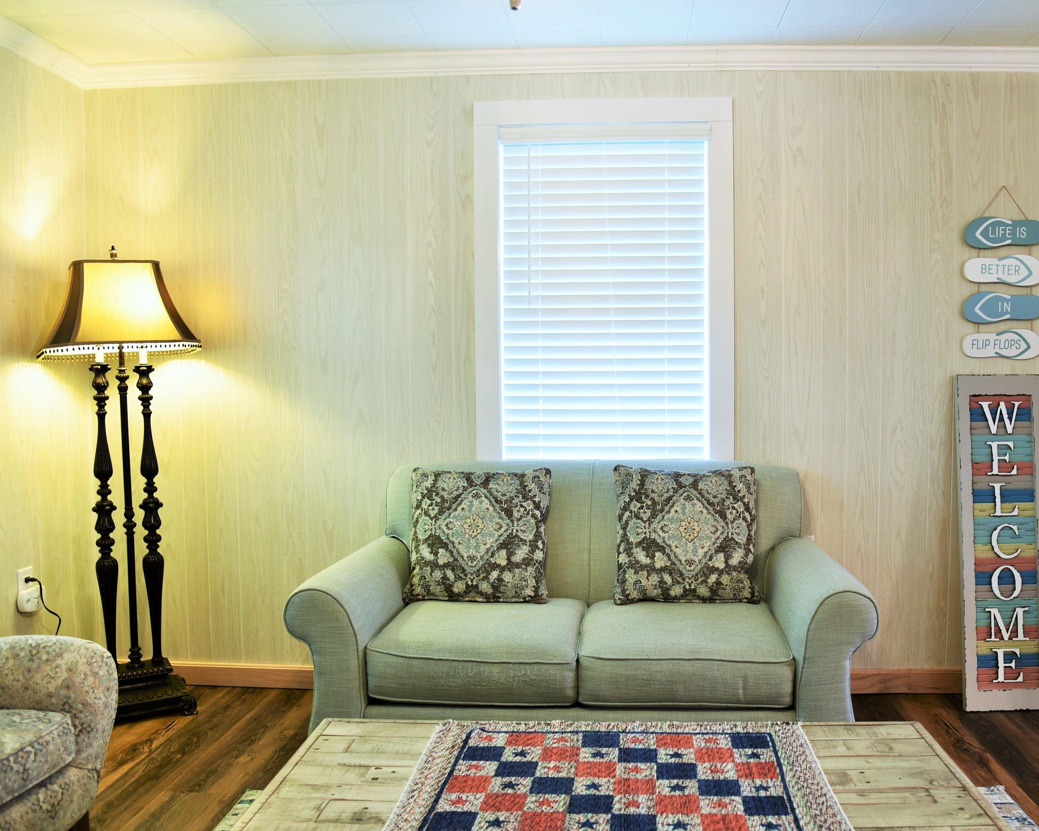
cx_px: 594
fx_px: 861
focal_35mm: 28
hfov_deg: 61.9
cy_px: 411
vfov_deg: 51.5
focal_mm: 24
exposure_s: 1/13
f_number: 4.5
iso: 320
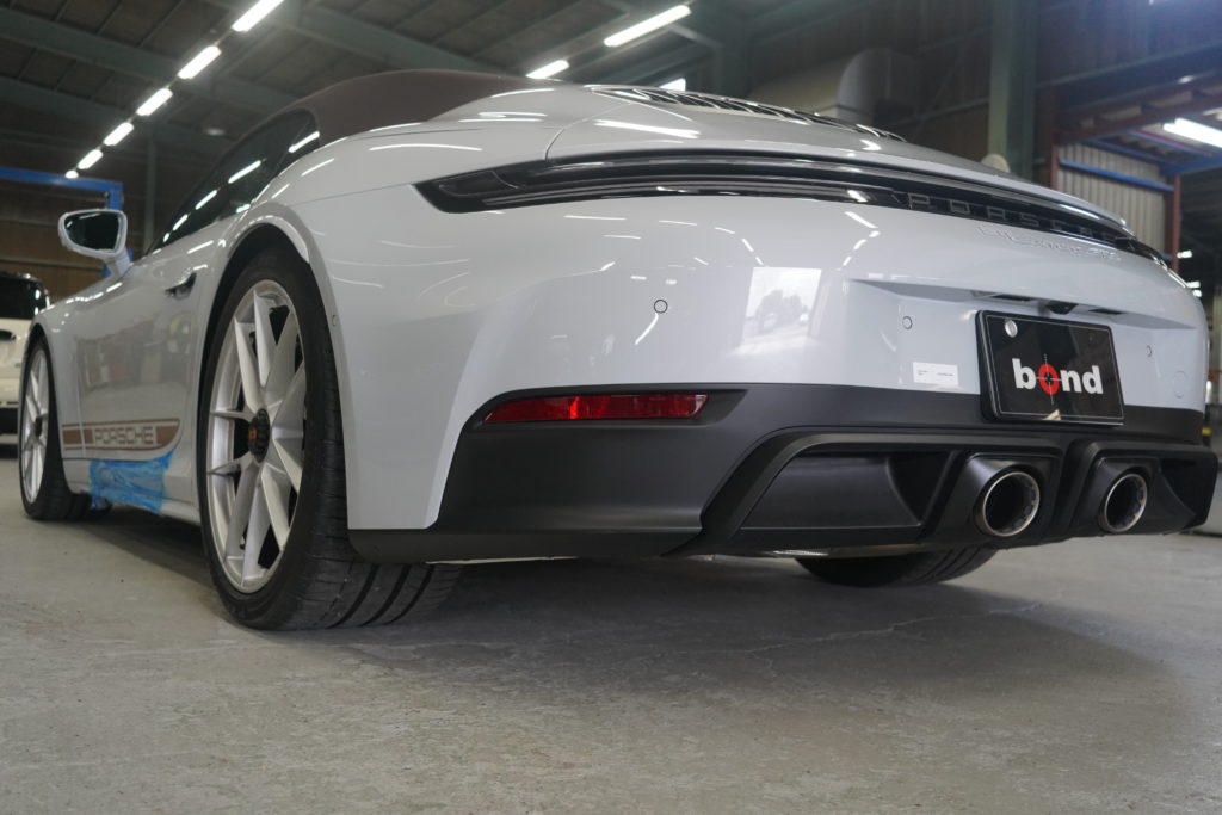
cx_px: 611
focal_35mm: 34
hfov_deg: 55.8
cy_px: 408
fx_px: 1154
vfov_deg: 38.9
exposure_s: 1/160
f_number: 4.5
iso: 3200
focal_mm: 34
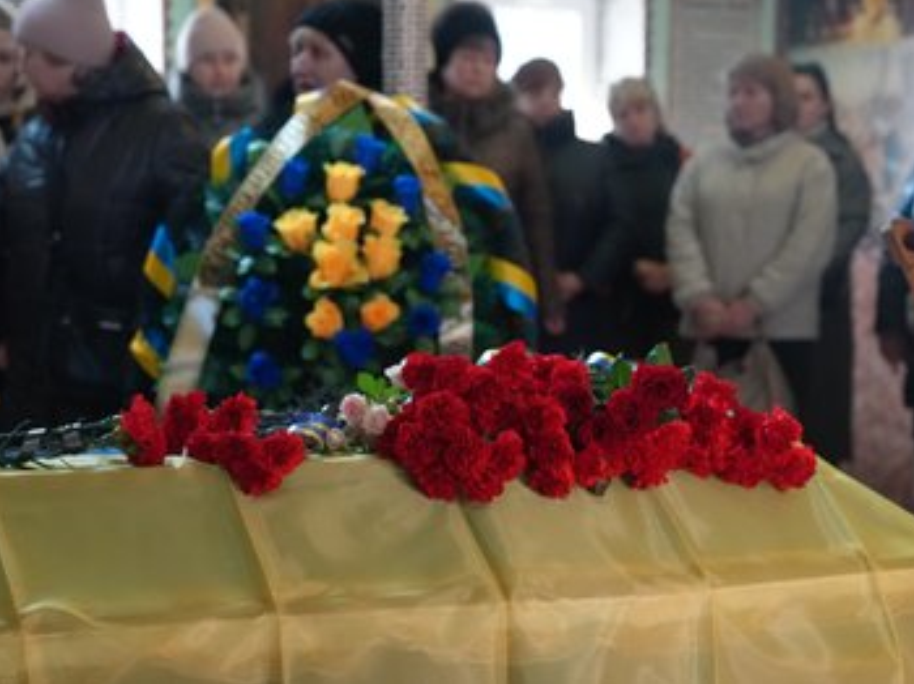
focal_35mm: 77
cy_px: 338
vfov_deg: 19.1
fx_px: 2032
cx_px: 449
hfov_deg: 25.4
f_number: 4
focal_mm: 70
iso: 12800
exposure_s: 1/160
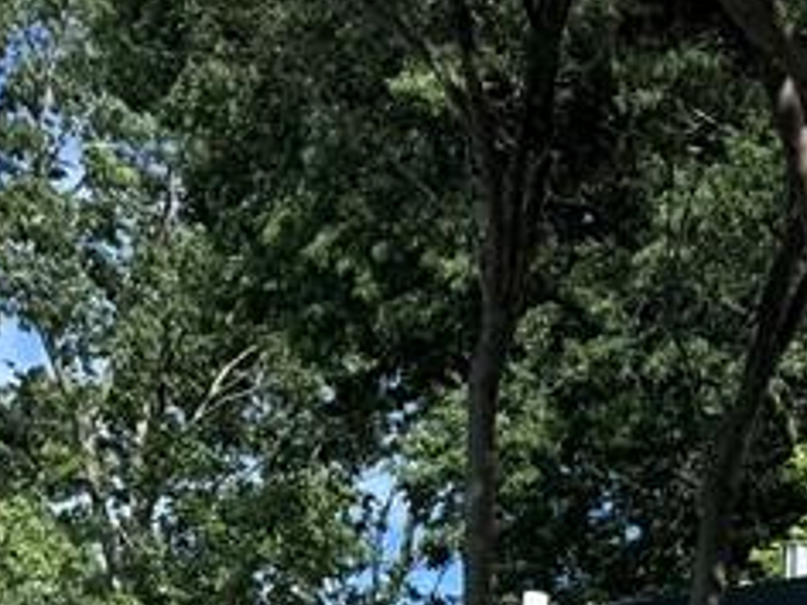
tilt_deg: -0.9
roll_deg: -1.5
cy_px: 1231
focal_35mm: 104
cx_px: 1320
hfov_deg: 16.6
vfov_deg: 12.4
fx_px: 2425
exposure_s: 1/5348
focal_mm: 6.76
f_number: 1.78
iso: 80
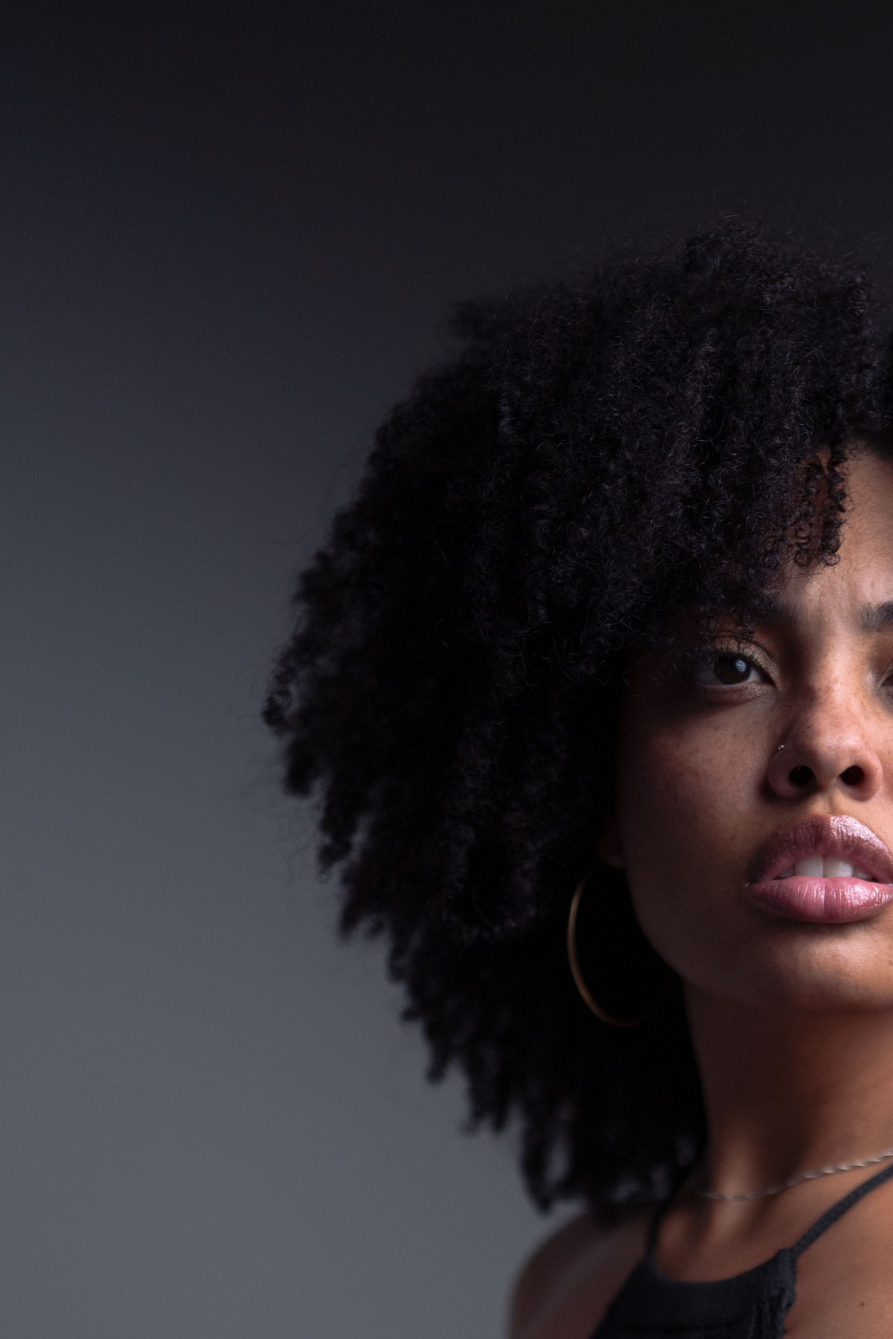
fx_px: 2529
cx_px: 766
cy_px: 1278
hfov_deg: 19.7
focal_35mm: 68
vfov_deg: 28.2
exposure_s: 1/640
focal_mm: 35
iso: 640
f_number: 1.4
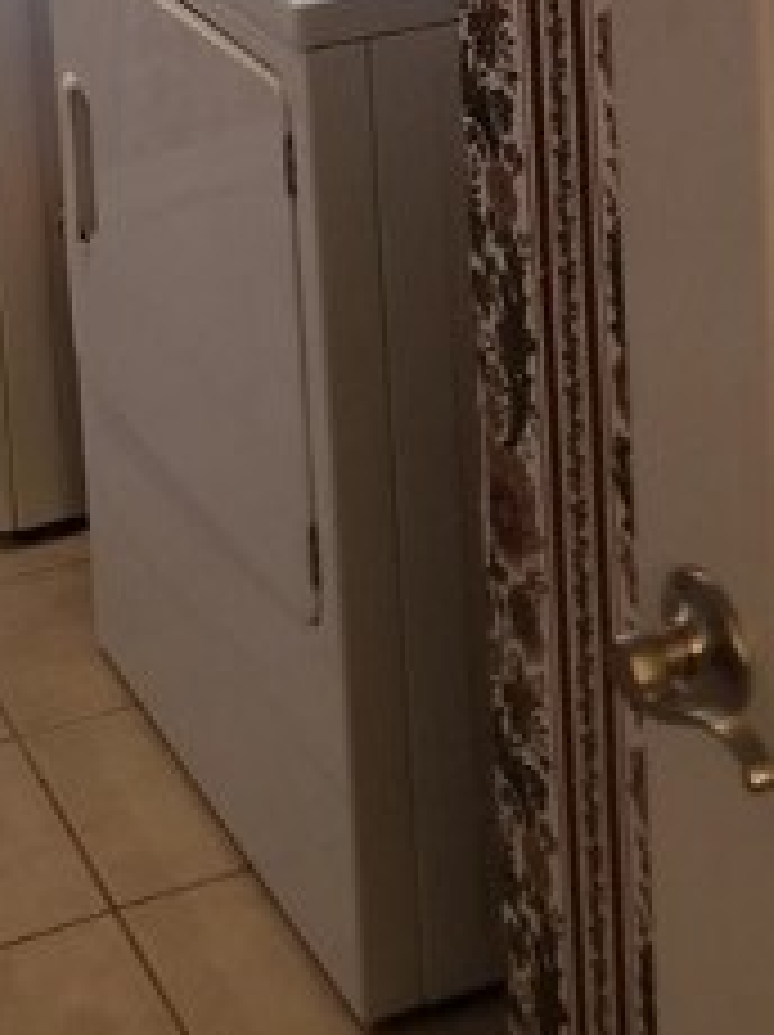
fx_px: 2599
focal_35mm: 87
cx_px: 126
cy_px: -518
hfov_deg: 16.8
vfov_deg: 19.6
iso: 200
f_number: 1.7
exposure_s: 1/30
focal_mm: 4.25
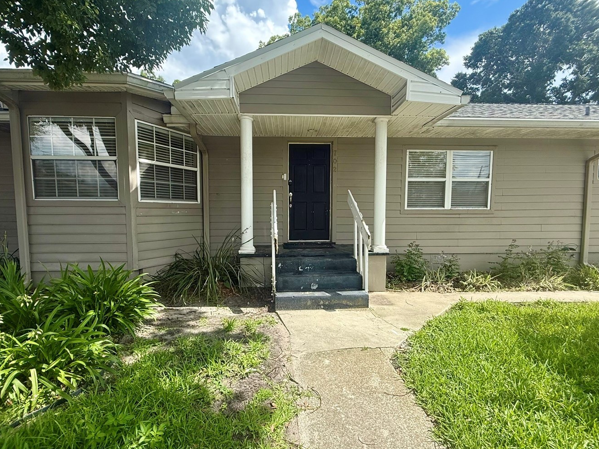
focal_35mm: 17
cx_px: 294
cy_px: 235
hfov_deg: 91.0
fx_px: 294
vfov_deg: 74.7
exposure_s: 1/914
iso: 50
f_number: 2.2
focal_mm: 2.22
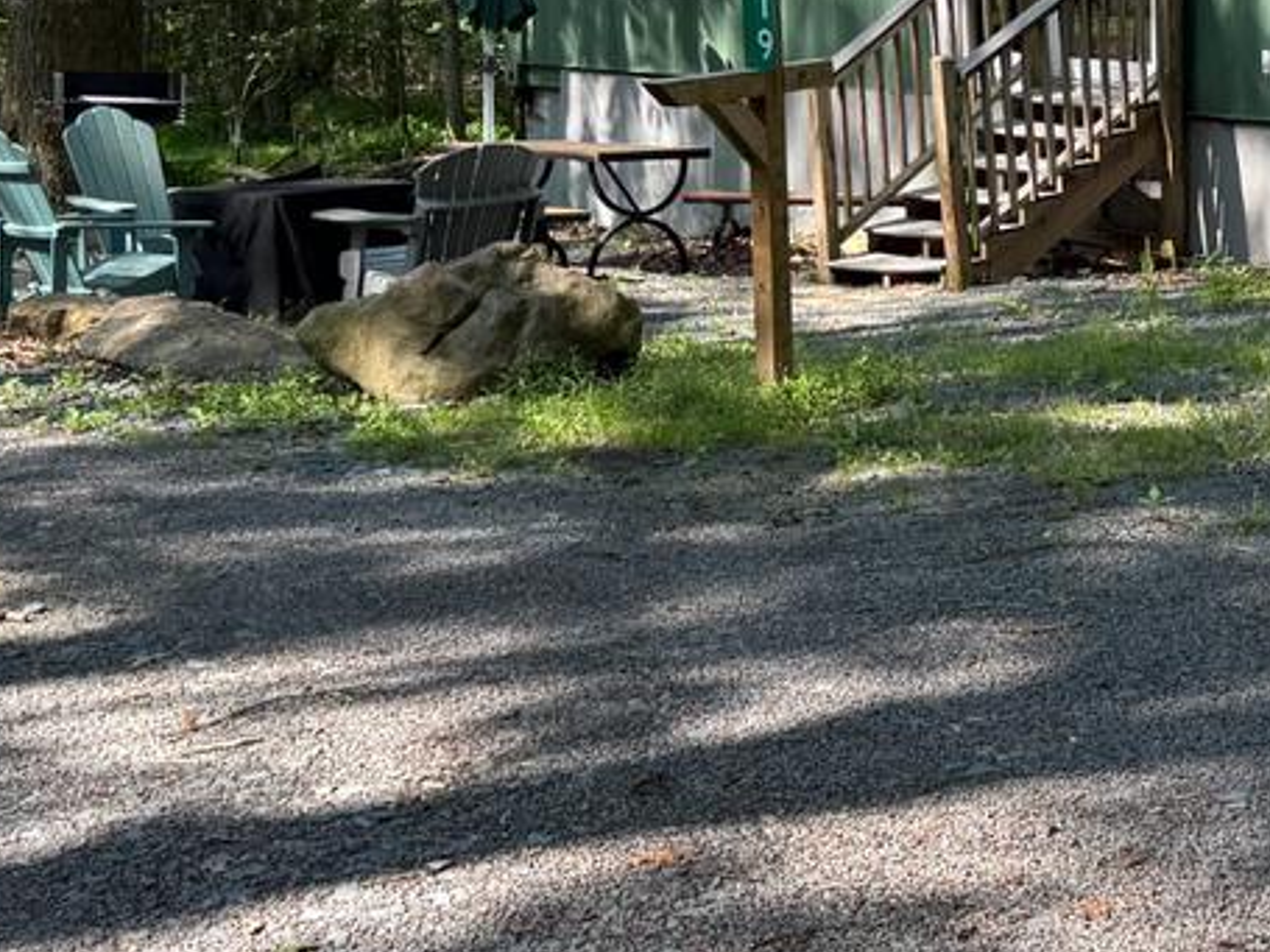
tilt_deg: -4.6
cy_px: 195
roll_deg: +0.9
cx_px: 1298
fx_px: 2788
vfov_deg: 19.2
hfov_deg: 24.4
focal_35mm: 76
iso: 80
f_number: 1.78
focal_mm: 6.76
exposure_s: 1/805
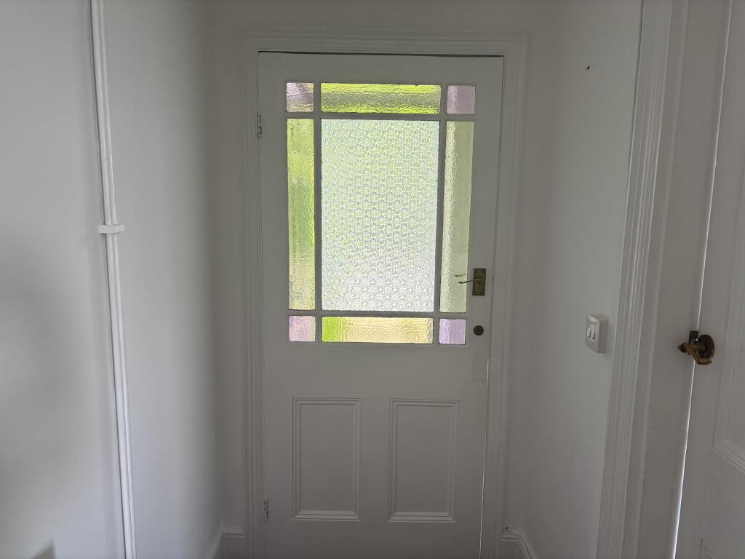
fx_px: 560
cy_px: 280
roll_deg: -0.6
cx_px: 372
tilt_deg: -8.9
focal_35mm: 26
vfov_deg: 53.1
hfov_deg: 67.3
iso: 80
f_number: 1.6
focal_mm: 5.96
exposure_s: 1/121
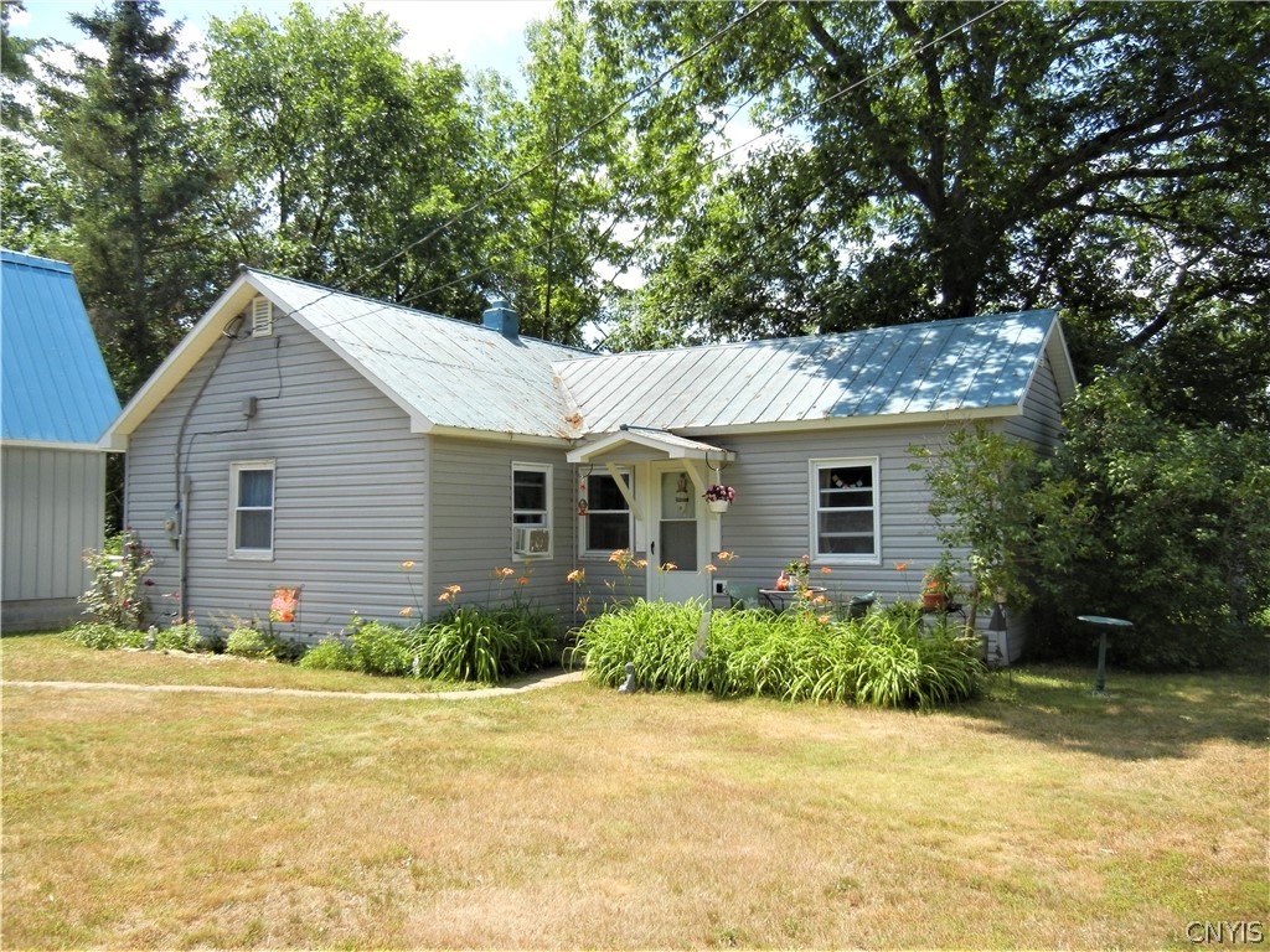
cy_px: 476
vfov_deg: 46.8
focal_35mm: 30
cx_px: 635
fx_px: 1101
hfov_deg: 60.0
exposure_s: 1/799
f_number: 3.5
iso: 160
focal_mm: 5.4
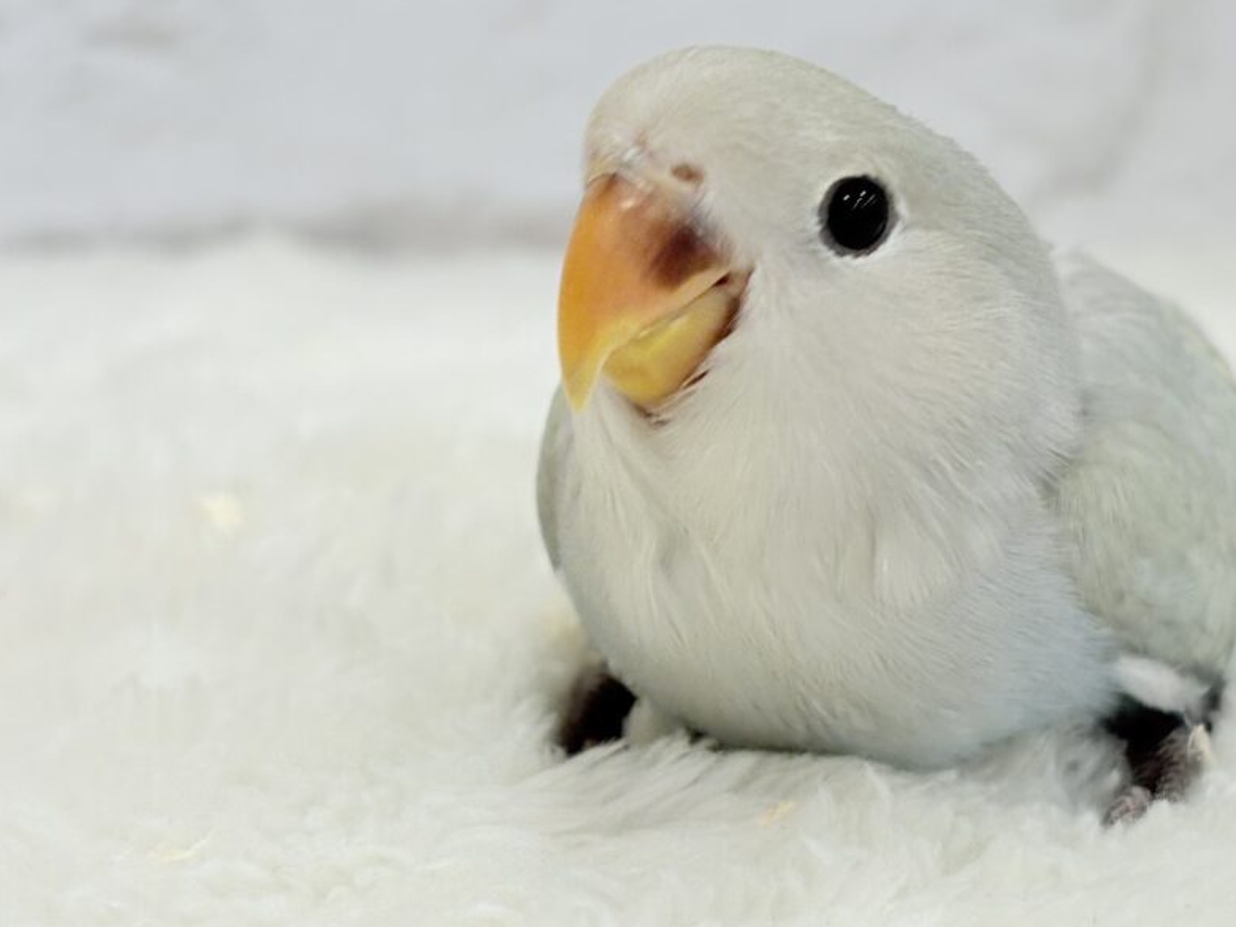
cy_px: 374
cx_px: 767
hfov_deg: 24.4
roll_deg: +1.0
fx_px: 2856
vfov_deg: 18.4
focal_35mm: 80
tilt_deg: -10.0
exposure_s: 1/100
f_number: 1.6
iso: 64
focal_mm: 5.96
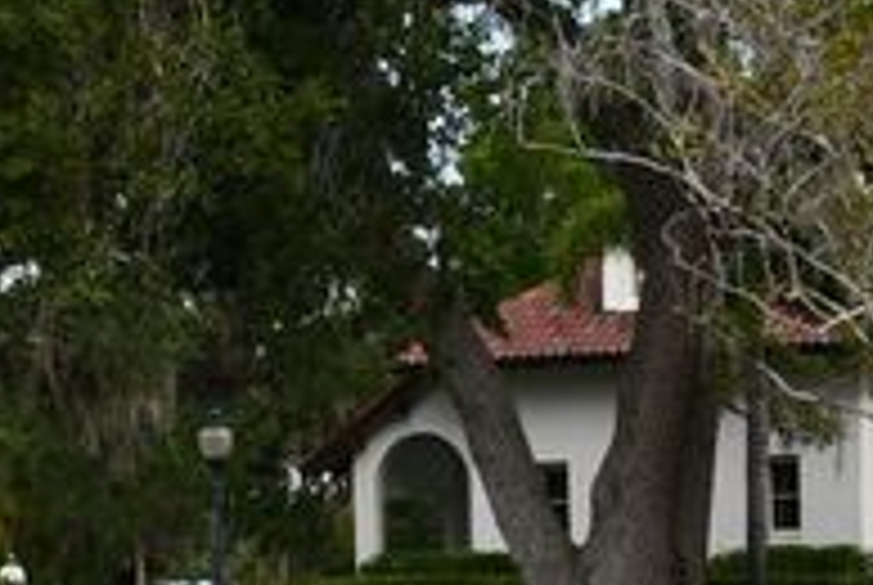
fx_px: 3522
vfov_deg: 9.3
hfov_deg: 14.1
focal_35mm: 145
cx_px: 500
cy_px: 760
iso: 200
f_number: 8
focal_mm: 22
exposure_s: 1/250
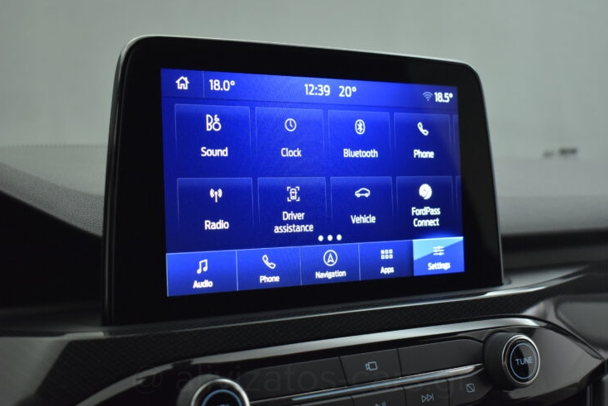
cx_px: 300
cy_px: 198
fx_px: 794
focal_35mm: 47
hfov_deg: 41.9
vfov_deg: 28.7
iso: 1600
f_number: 4.2
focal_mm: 30
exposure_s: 1/100
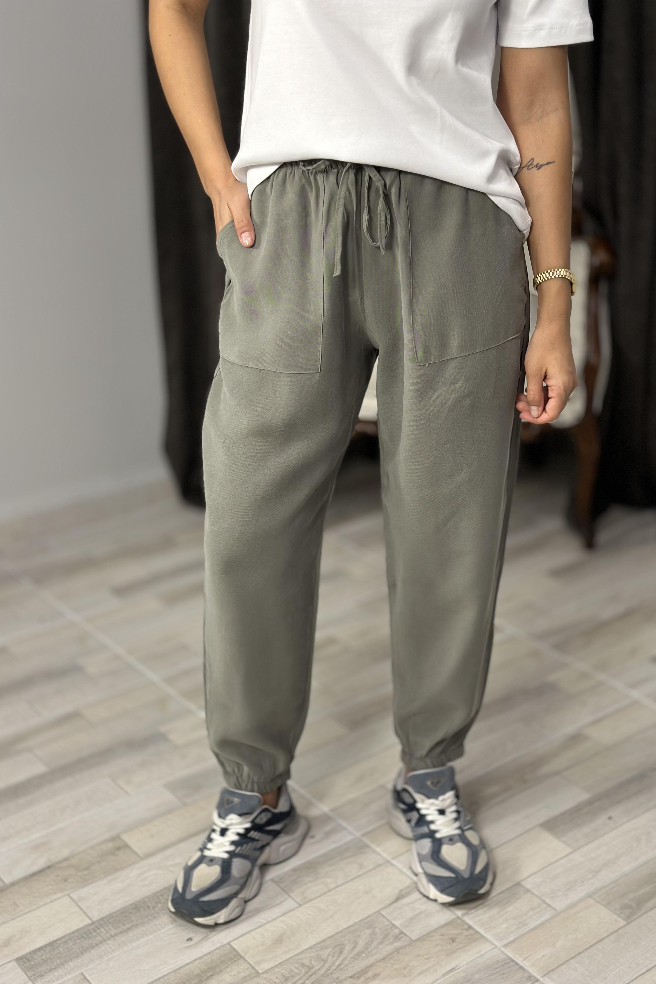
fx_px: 1367
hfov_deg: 27.0
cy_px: 492
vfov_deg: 39.6
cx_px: 368
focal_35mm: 50
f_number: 1.78
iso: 125
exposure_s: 1/100
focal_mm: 6.86
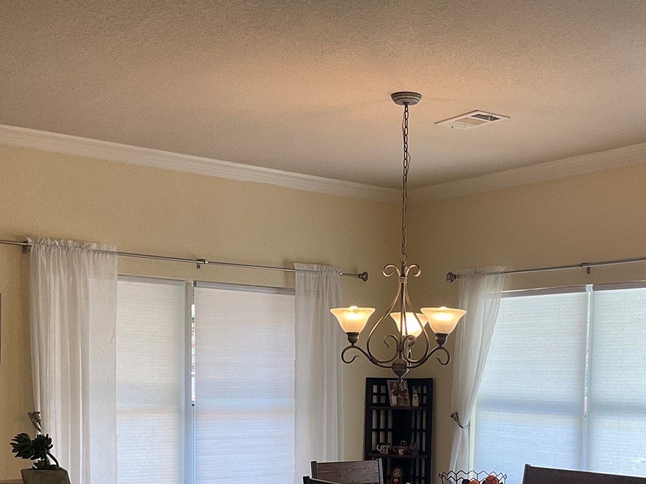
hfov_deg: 34.2
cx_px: 393
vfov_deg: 25.2
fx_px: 1045
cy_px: 444
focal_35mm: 56
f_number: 1.8
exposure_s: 1/60
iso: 40
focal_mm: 3
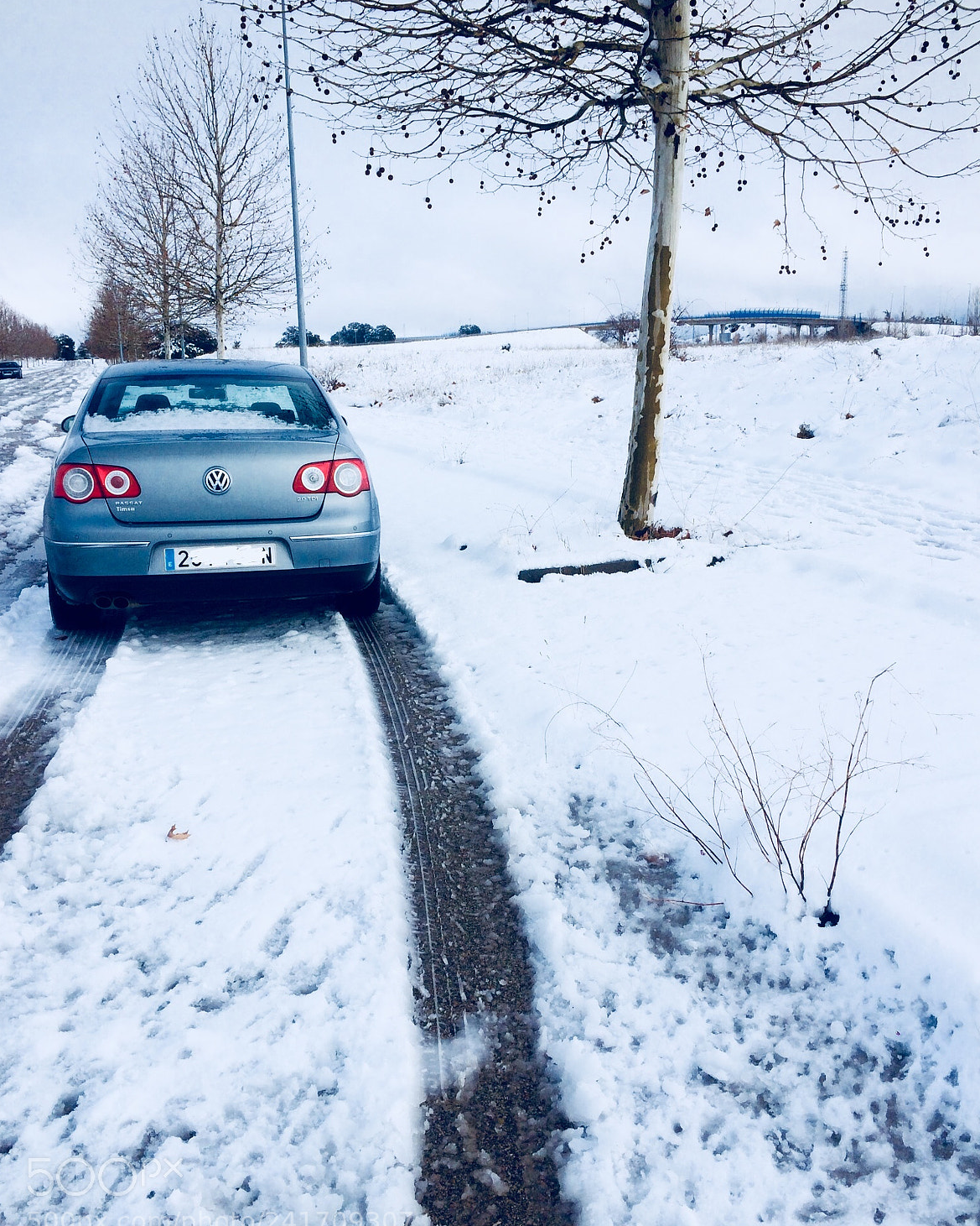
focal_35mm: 31
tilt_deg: -19.8
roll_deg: +3.6
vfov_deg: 57.2
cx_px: 478
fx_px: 1124
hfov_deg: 47.1
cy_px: 616
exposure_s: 1/3425
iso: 32
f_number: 2.2
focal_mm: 4.15
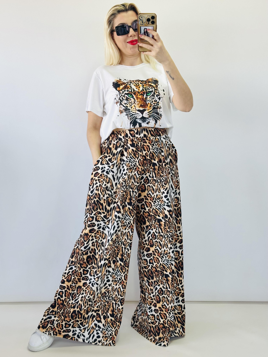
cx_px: 134
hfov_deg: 30.3
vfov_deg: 39.7
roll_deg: +1.9
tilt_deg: -28.6
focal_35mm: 48
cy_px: 178
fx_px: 495
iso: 64
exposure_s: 1/121
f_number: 1.78
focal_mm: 6.86
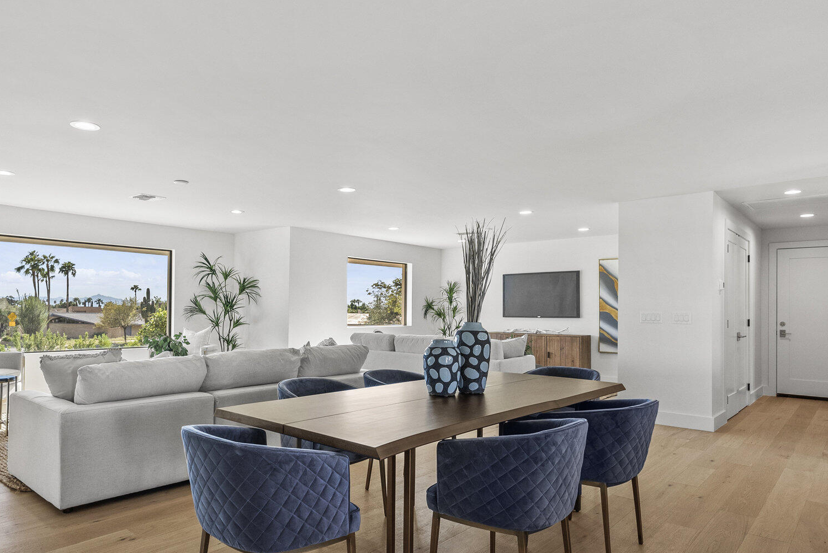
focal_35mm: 24
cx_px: 337
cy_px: 310
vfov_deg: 53.1
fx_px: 552
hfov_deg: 73.0
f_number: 8
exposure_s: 1/30
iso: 2000
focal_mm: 18
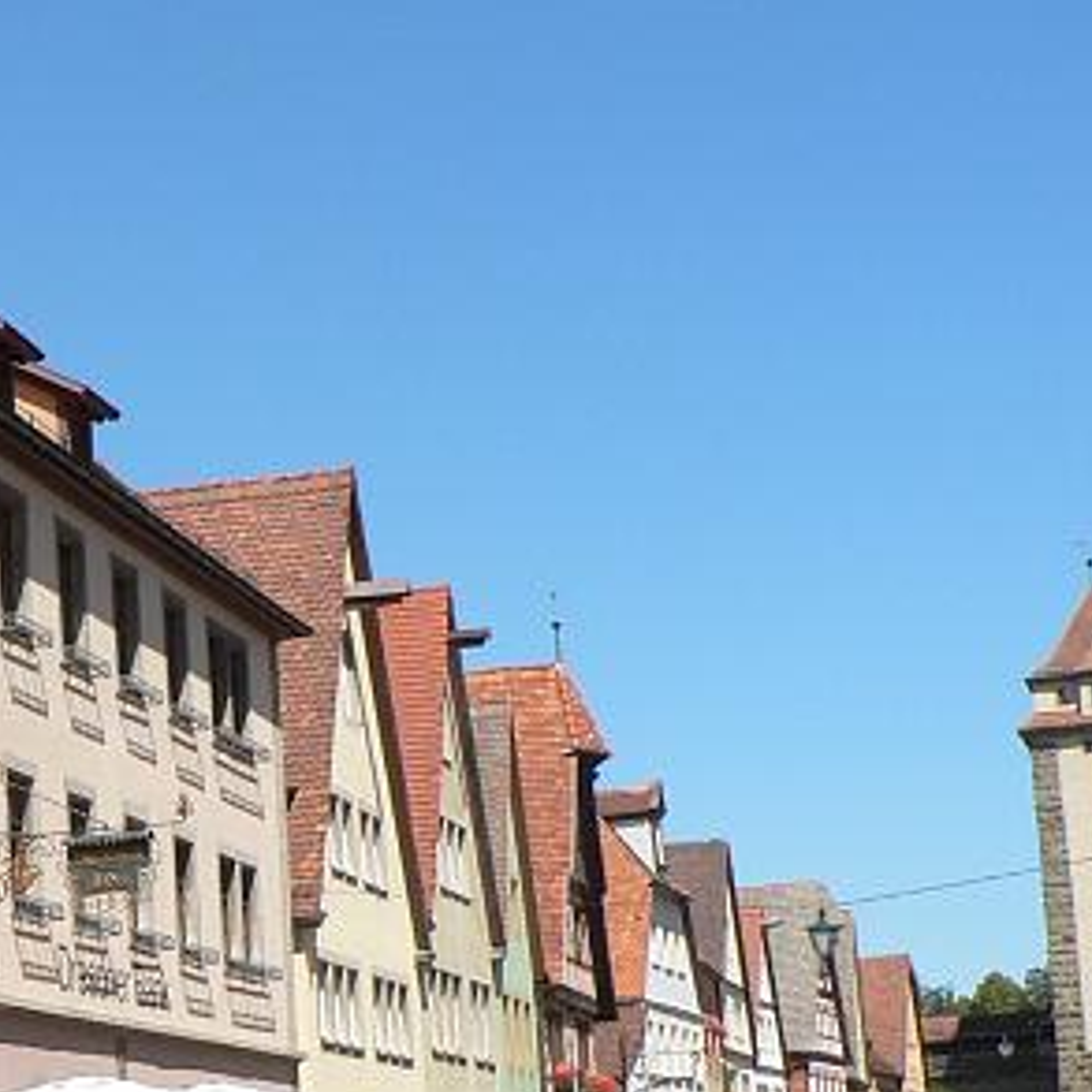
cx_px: -101
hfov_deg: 19.2
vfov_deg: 19.8
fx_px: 3105
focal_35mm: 87
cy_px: 801
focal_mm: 6
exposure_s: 1/400
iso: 80
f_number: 5.6
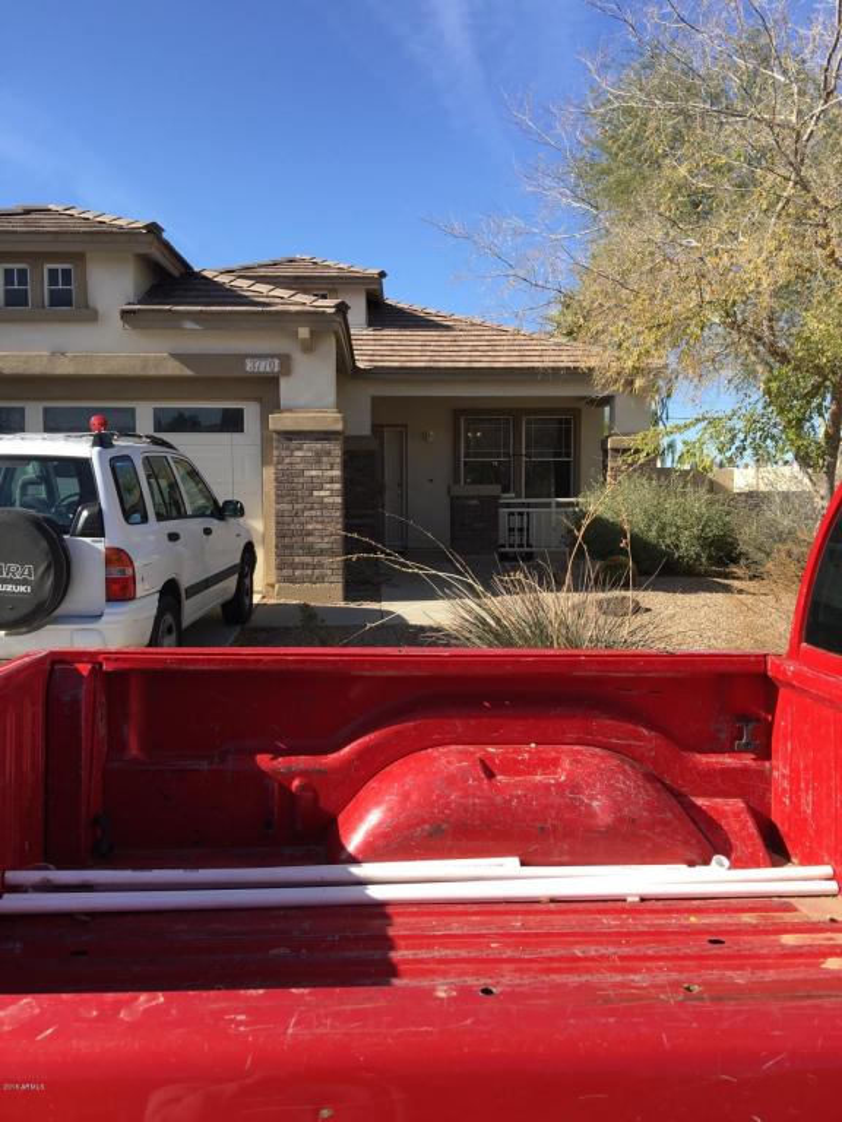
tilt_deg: -2.0
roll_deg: -0.2
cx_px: 421
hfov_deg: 48.2
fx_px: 941
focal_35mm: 29
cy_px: 561
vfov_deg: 61.7
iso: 25
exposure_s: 1/884
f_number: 2.2
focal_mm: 4.15
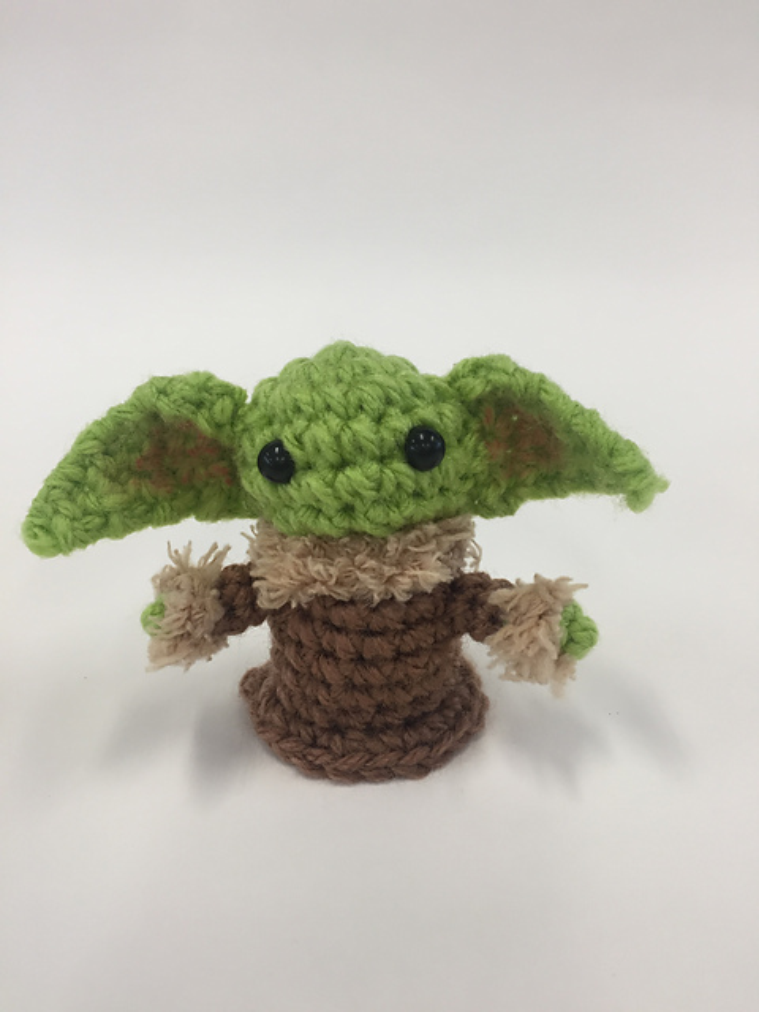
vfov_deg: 61.7
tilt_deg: -26.3
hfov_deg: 48.2
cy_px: 506
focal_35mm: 29
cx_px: 380
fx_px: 848
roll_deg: +0.1
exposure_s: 1/40
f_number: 2.2
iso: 32
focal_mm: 4.15
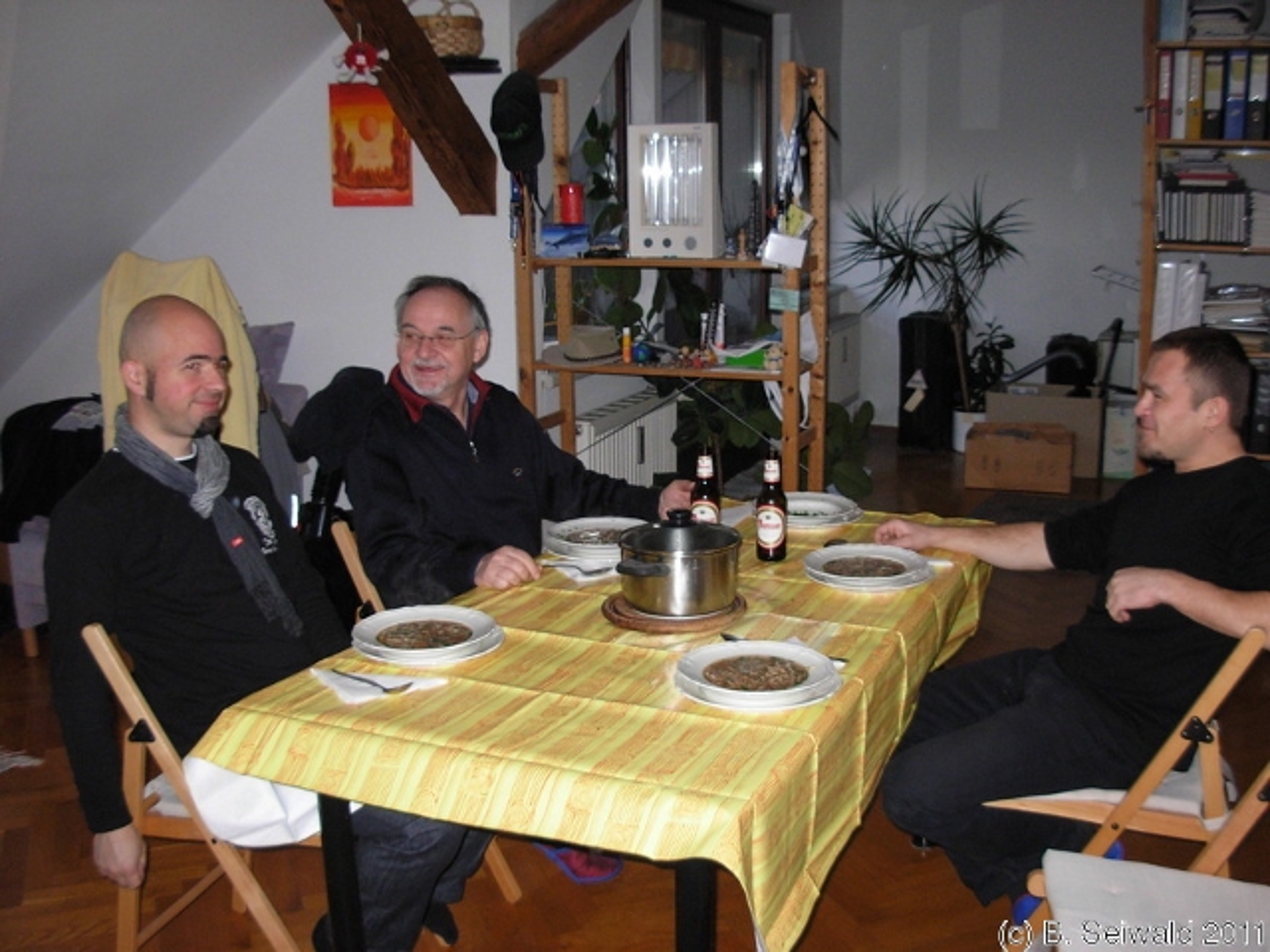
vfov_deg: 37.7
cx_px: 635
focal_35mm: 38
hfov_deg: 49.0
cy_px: 476
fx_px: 1394
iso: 205
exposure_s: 1/82.9
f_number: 2.9
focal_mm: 6.3
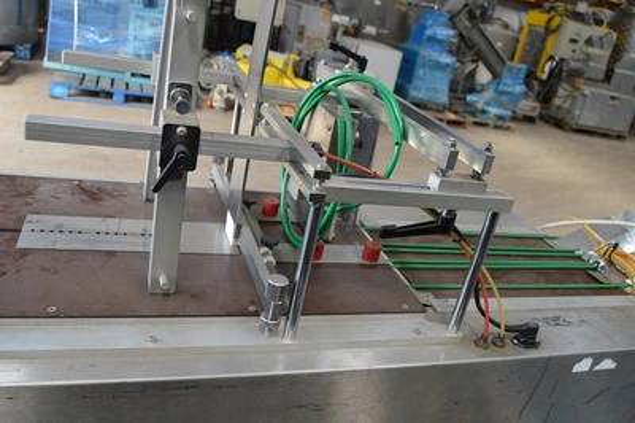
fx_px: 529
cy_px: 212
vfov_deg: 43.5
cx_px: 318
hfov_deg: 62.0
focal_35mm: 30
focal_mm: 20
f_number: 5.6
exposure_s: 1/125
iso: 400
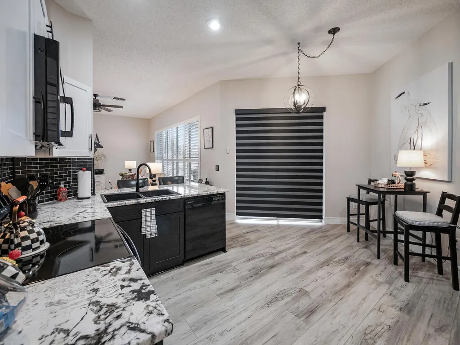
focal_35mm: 14
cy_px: 172
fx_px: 186
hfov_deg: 102.1
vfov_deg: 85.7
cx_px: 230
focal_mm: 7
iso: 3200
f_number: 4
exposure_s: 1/30
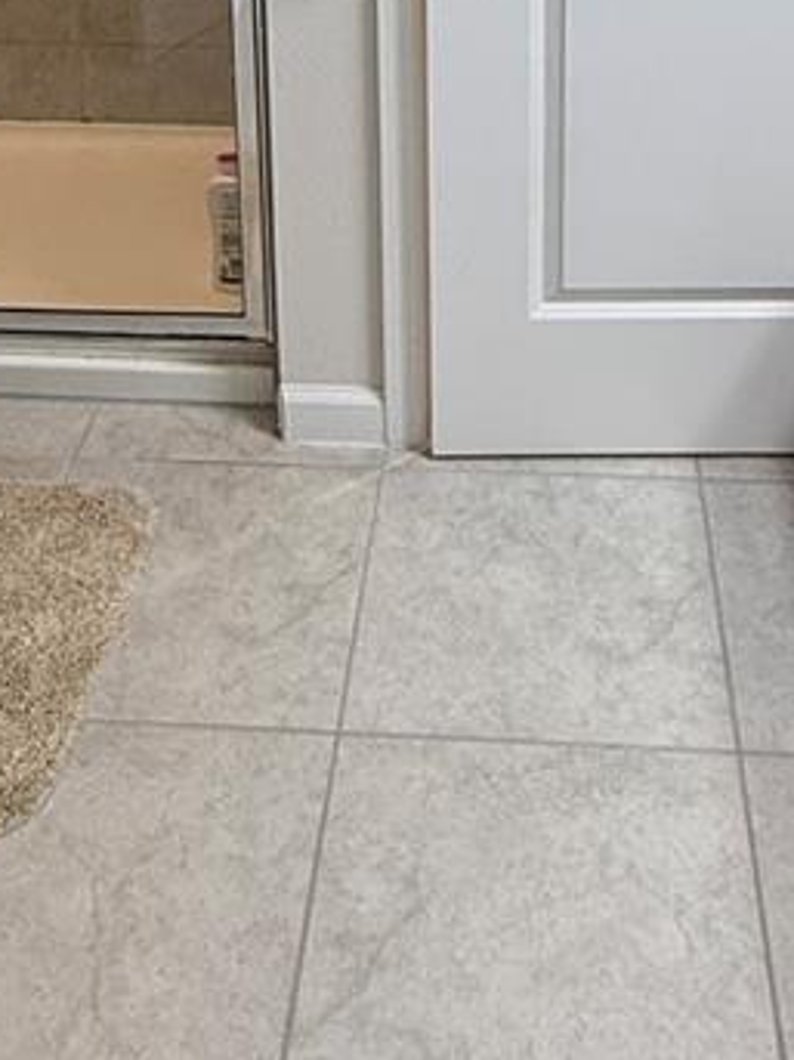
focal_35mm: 49
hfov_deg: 29.6
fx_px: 1500
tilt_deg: -12.9
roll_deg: +0.6
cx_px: 457
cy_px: -195
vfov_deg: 32.5
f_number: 2.2
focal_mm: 2.22
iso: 160
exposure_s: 1/120
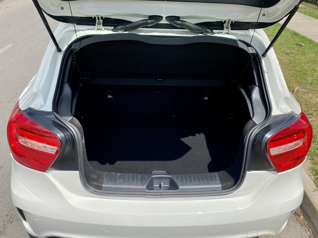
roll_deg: -0.2
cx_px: 159
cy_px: 119
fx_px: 239
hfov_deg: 67.3
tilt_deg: -36.9
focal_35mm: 26
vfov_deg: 53.1
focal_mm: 4.25
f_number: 1.8
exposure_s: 1/2890
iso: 32
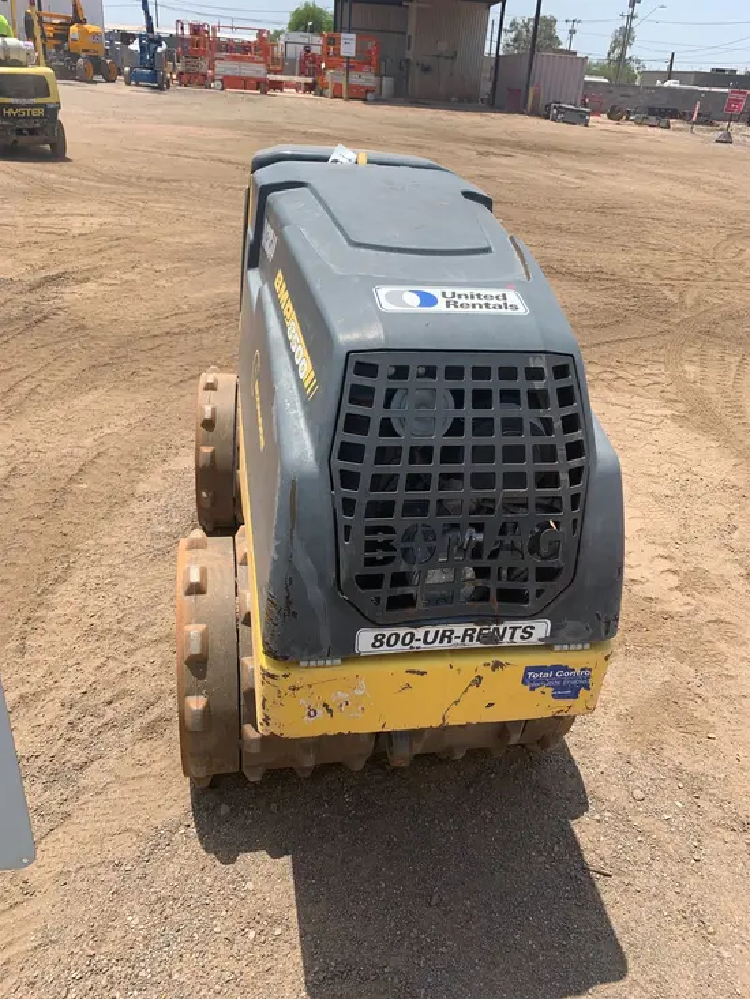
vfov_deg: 67.3
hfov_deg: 53.1
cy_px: 500
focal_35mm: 26
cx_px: 375
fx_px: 751
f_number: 1.8
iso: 25
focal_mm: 4.25
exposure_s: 1/1748
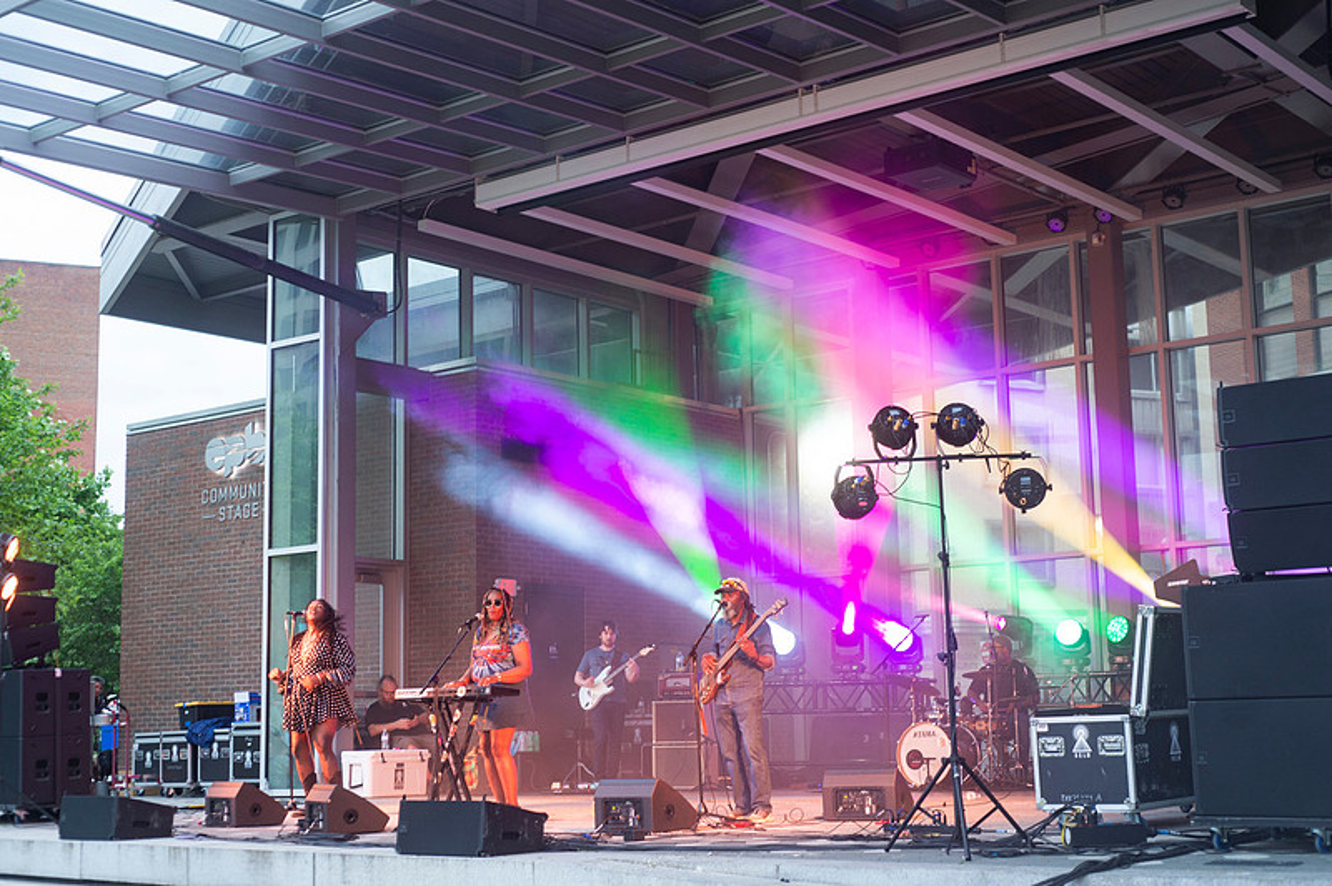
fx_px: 1848
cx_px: 666
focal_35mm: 50
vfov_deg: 26.9
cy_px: 443
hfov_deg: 39.6
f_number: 4
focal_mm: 50
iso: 800
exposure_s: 1/40
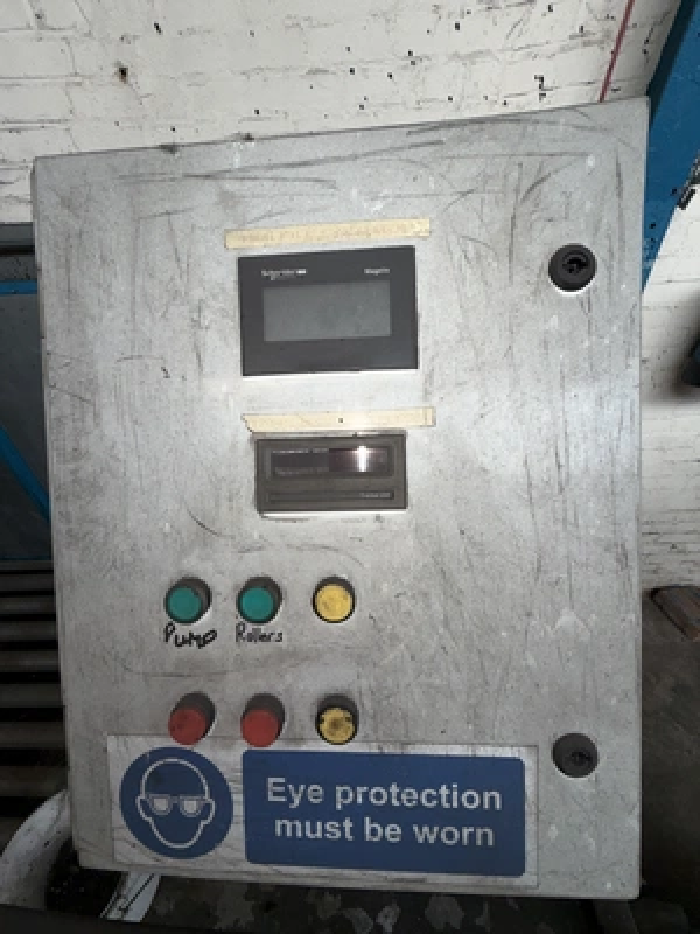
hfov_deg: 85.7
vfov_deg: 102.1
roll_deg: +1.2
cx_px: 350
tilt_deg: -33.4
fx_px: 377
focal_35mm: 14
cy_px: 467
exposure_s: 1/122
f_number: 2.2
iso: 40
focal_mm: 2.22
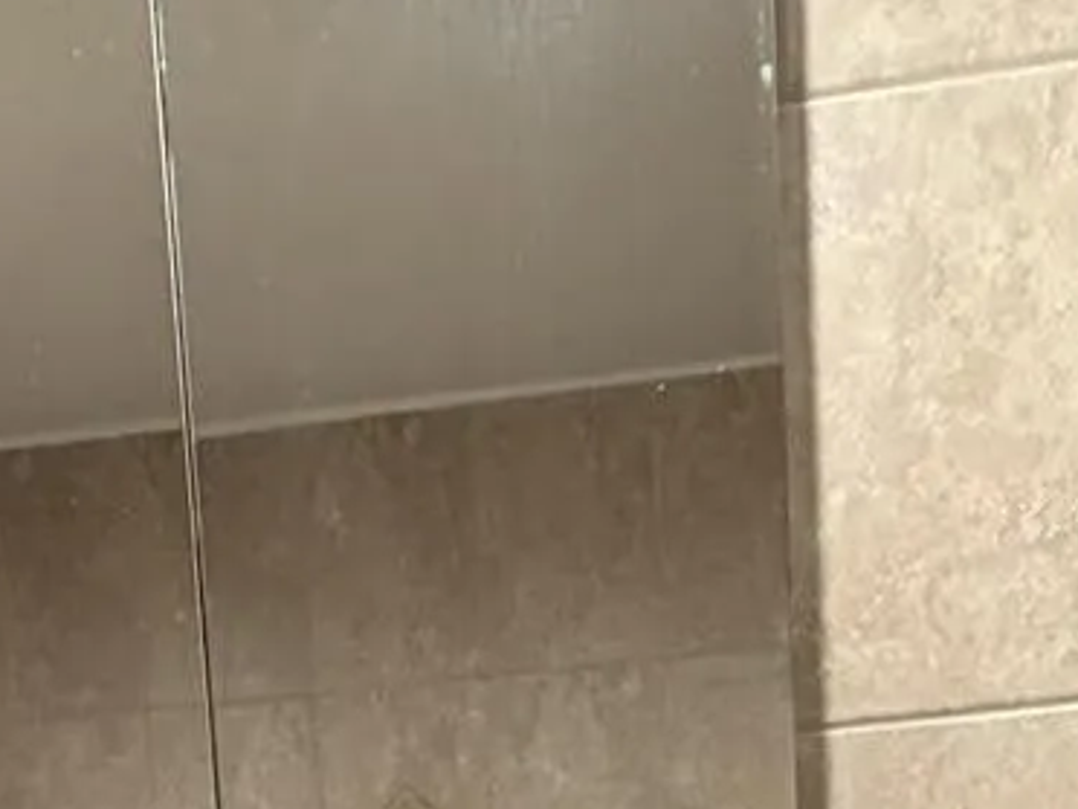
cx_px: 298
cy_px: 1612
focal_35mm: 77
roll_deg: +5.1
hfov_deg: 25.1
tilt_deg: -11.4
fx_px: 2398
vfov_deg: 15.4
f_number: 2.2
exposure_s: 1/60
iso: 200
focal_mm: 2.22
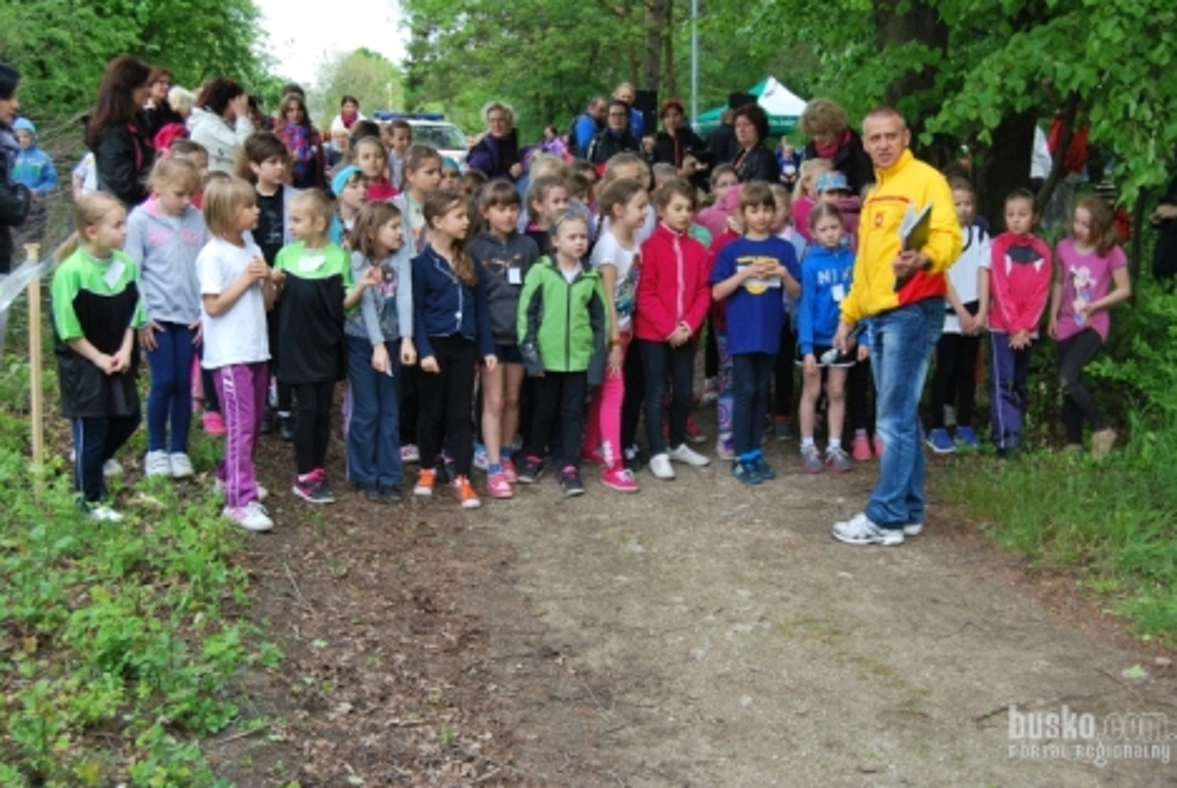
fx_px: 1621
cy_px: 378
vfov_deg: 27.3
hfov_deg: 39.9
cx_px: 625
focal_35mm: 50
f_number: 5.6
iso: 110
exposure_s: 1/125
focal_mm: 31
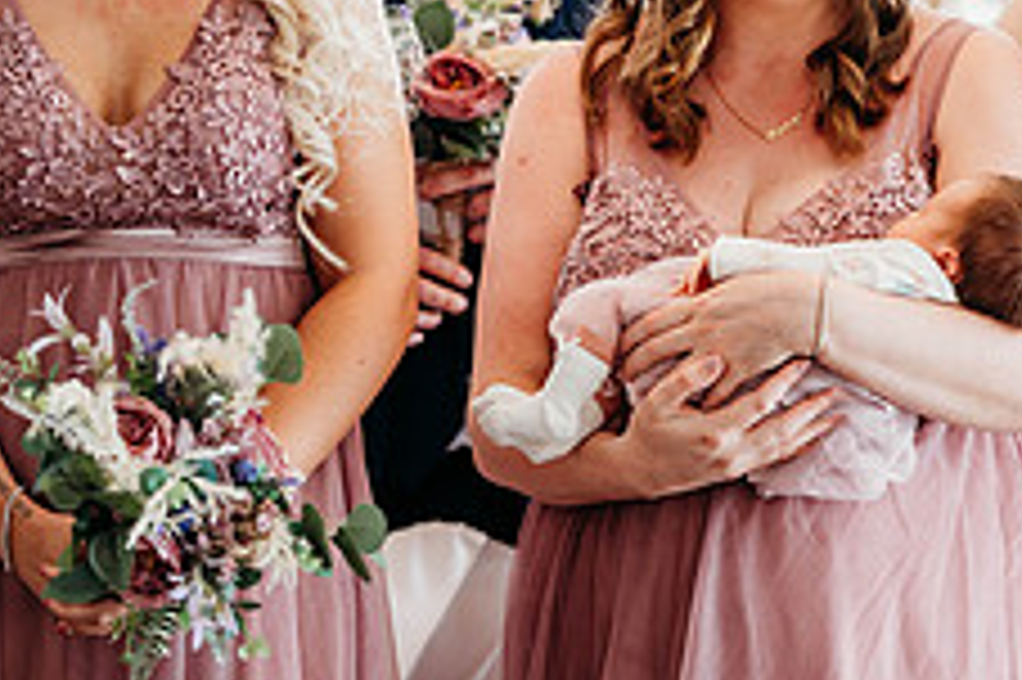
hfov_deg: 9.5
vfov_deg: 6.3
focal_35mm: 217
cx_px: 842
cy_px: 257
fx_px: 6156
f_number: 2
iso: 560
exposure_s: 1/200
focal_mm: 85
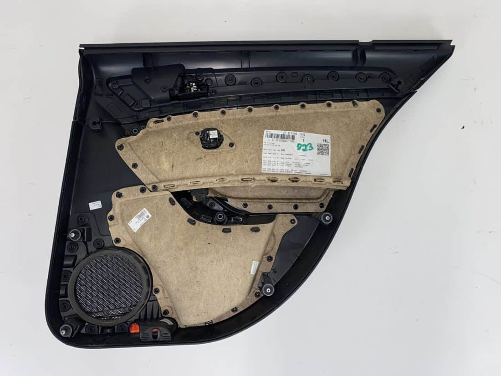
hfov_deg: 67.3
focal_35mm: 26
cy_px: 188
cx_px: 250
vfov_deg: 53.1
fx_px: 376
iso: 32
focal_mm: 4.25
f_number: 1.8
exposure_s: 1/136
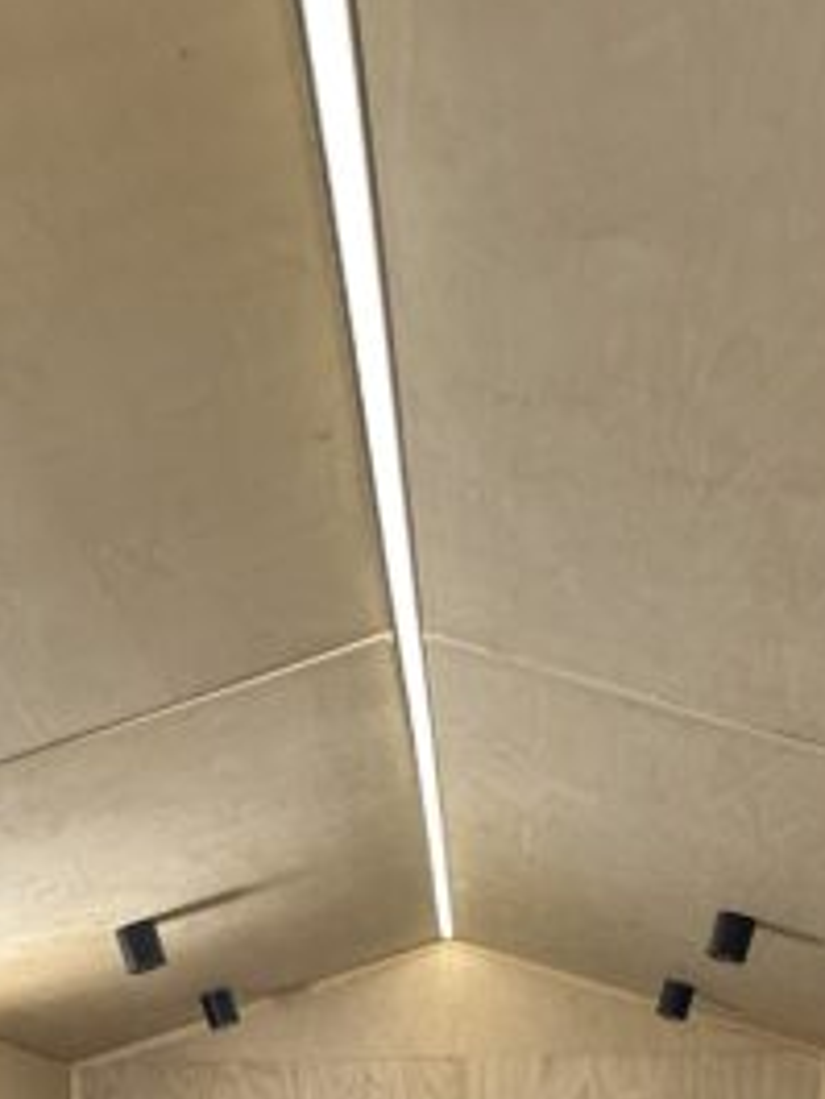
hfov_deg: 27.0
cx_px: 485
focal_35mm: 54
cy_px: 1369
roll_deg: +0.6
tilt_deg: -4.9
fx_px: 1715
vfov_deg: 29.7
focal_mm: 2.22
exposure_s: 1/50
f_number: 2.2
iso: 200
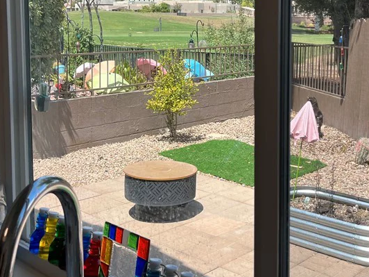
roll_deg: -0.3
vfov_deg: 28.7
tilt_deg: -6.1
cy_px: 76
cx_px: 250
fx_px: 533
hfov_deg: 37.7
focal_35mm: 50
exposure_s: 1/1325
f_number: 1.6
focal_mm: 5.1
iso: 50
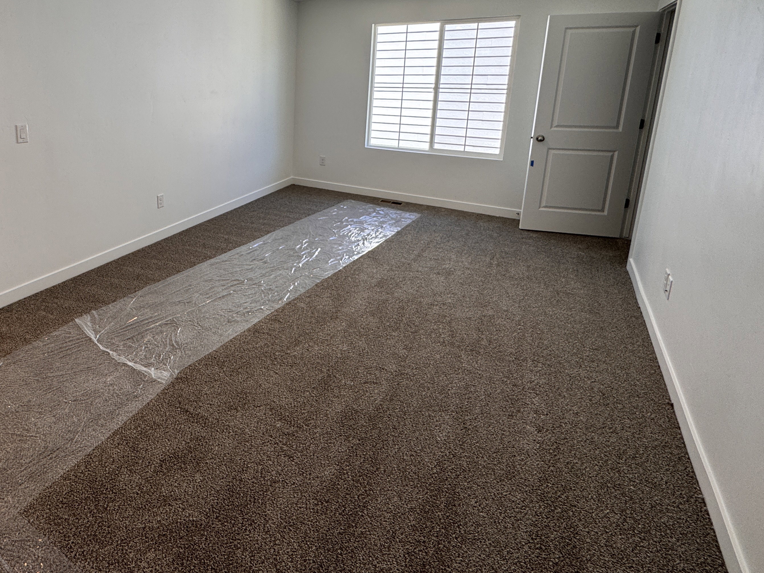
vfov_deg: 61.1
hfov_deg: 74.9
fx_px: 463
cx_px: 219
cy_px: 169
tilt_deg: -12.3
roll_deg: +0.1
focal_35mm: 21
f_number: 2.2
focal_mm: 2.22
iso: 64
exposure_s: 1/120
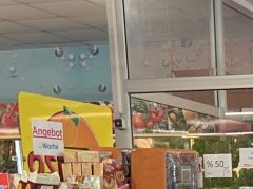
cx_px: 332
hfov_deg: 16.7
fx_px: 811
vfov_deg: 12.3
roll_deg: +1.8
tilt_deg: -10.6
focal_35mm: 111
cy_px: 333
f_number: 1.8
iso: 80
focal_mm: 4.25
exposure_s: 1/50
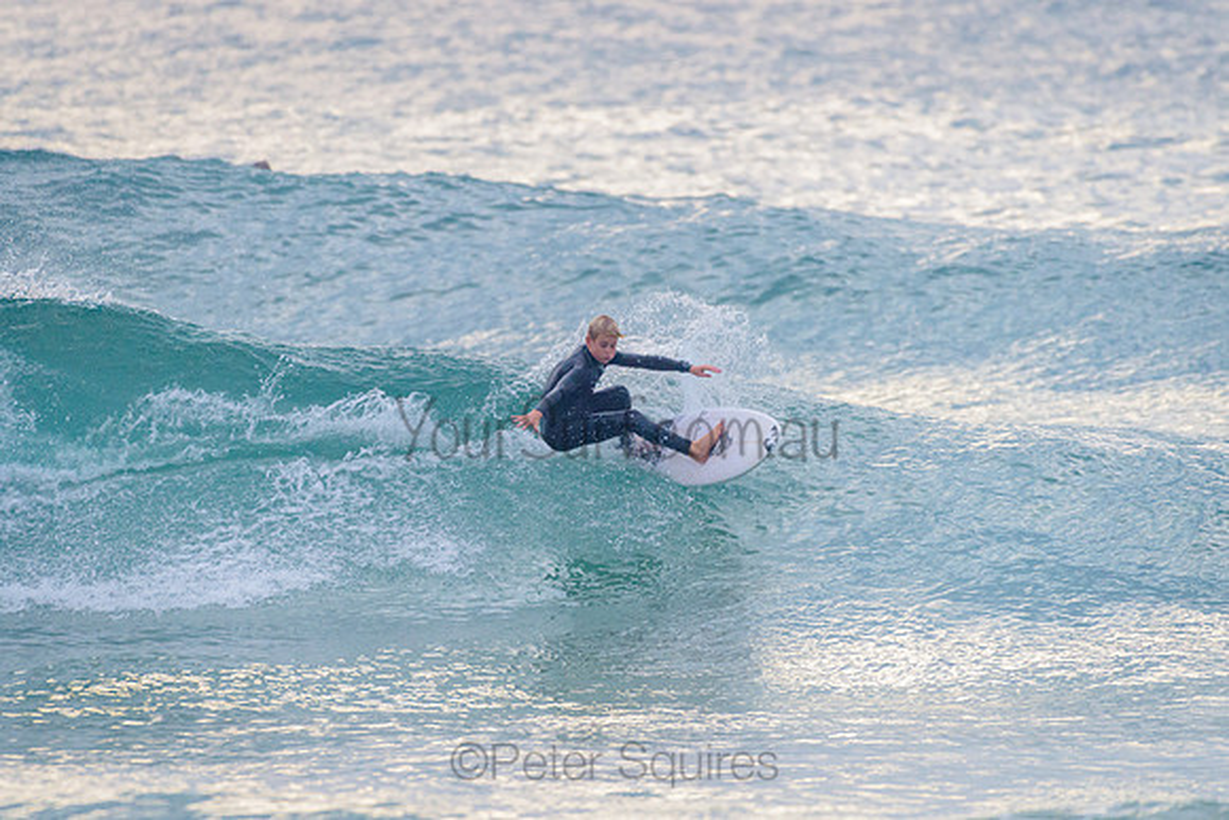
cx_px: 596
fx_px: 20936
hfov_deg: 3.4
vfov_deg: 2.2
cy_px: 402
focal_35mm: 613
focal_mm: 500
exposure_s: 1/1250
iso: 720
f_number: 5.6
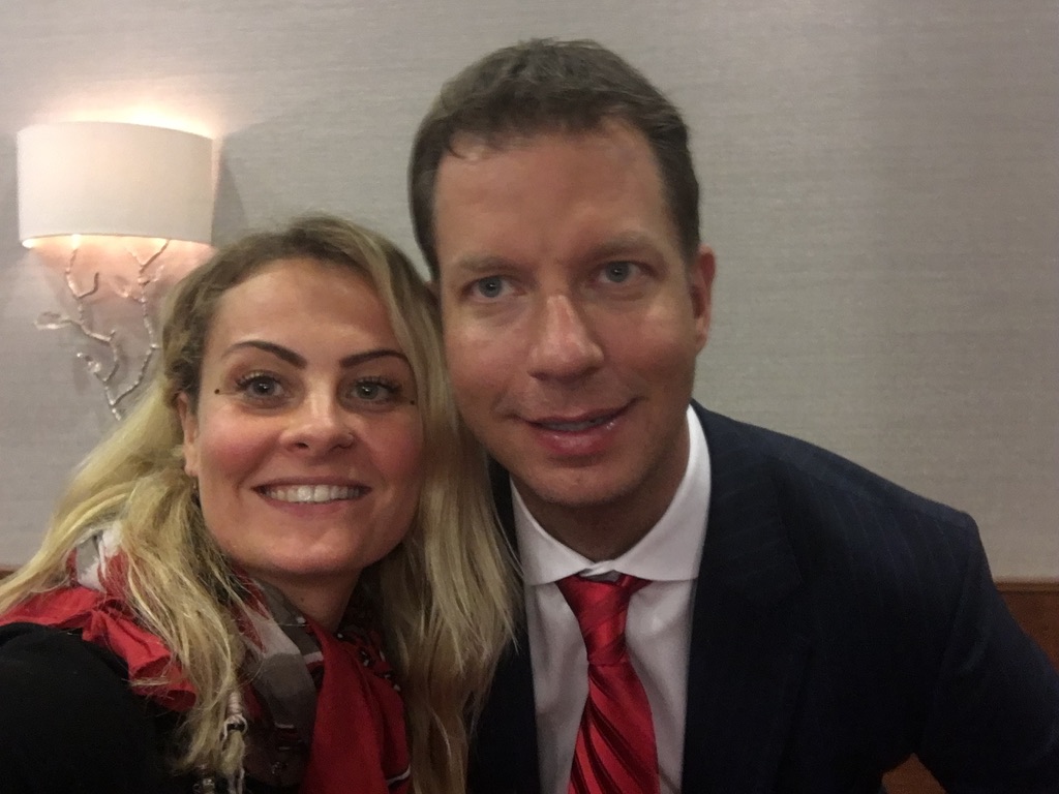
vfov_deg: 45.4
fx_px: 948
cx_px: 530
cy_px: 397
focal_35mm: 31
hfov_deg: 58.4
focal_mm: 2.65
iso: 160
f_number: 2.2
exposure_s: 1/17
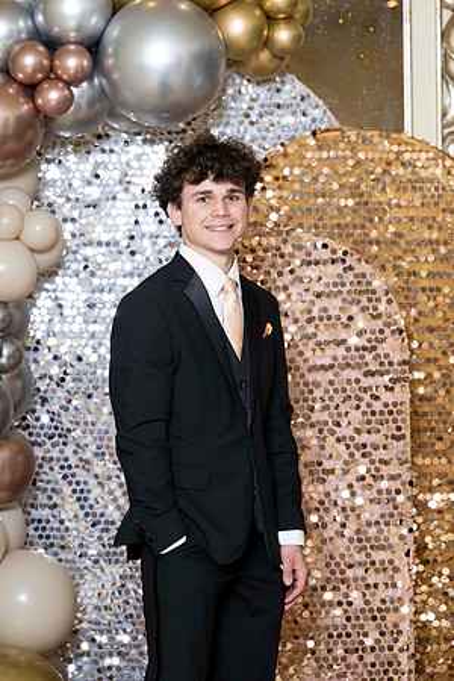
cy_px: 340
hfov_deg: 11.0
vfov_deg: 16.4
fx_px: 2364
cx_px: 227
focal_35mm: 125
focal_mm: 125
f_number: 5.6
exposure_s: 1/200
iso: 250
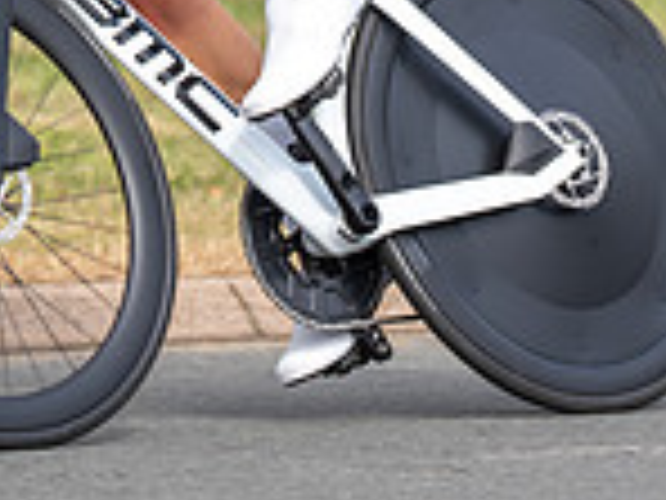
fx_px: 8485
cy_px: -354
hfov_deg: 4.5
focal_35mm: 441
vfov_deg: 3.4
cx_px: 68
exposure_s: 1/1000
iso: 125
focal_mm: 117
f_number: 3.5
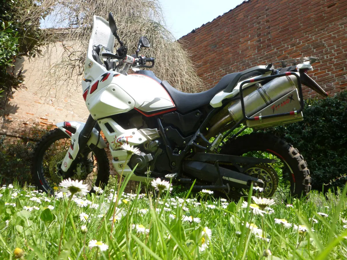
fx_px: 301
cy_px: 130
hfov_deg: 60.0
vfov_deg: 46.8
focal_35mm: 30
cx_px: 174
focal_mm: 5.4
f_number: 3.4
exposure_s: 1/320
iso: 100
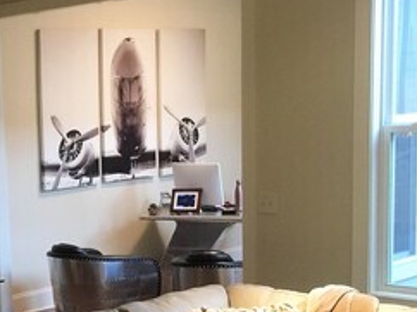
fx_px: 963
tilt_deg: -9.0
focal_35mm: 80
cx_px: -61
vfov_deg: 18.2
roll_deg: +1.6
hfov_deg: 22.8
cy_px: 267
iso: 125
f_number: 2.2
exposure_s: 1/15
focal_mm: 4.15
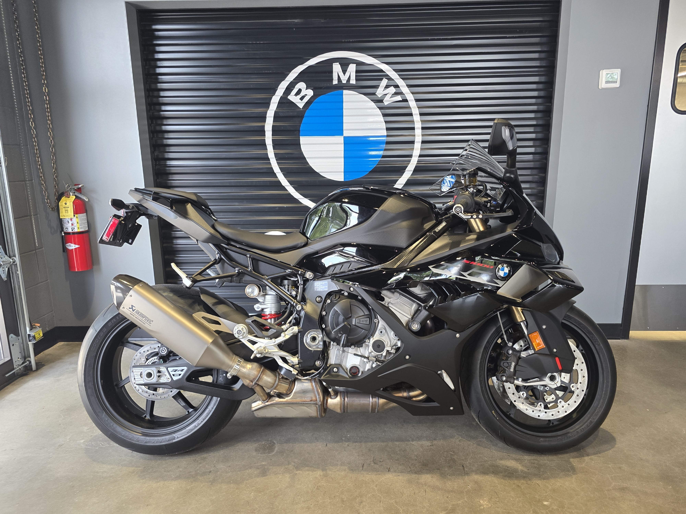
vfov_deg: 58.9
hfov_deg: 73.9
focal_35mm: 23
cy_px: 257
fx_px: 456
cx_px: 343
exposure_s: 1/120
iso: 160
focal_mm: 6.3
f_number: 1.7
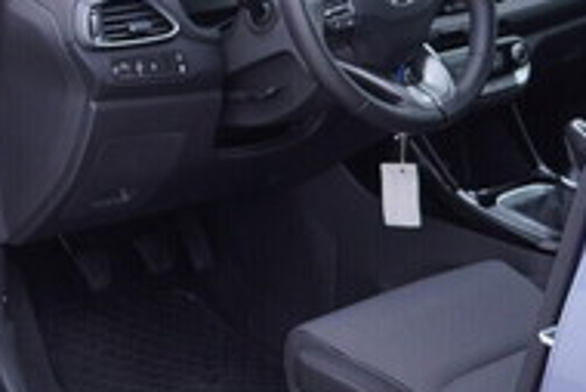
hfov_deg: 19.0
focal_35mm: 104
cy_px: 134
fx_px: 1694
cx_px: -31
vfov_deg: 13.2
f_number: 3.2
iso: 125
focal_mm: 24
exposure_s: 1/50
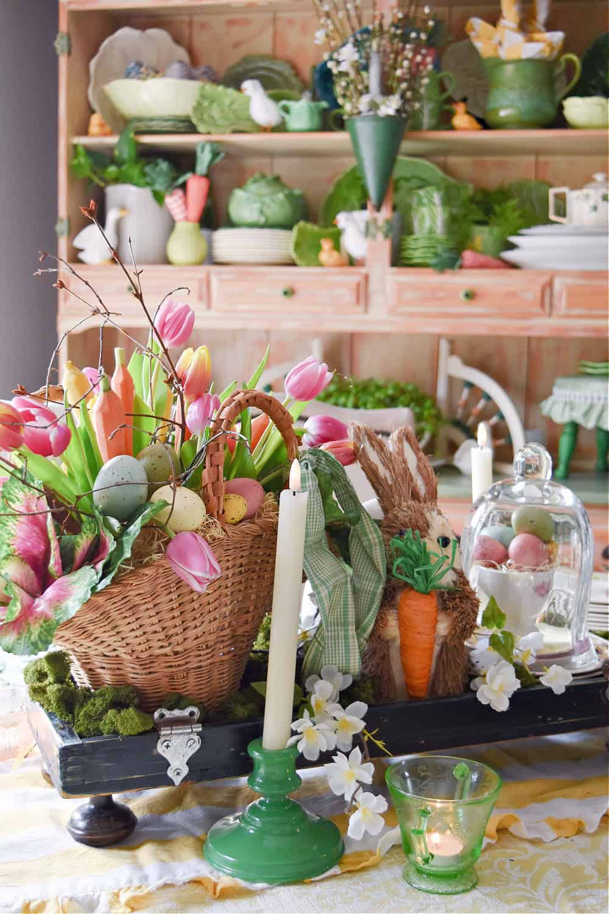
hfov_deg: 29.9
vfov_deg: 43.6
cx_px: 304
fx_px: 1142
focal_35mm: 45
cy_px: 457
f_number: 5
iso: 400
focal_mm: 30
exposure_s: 1/100
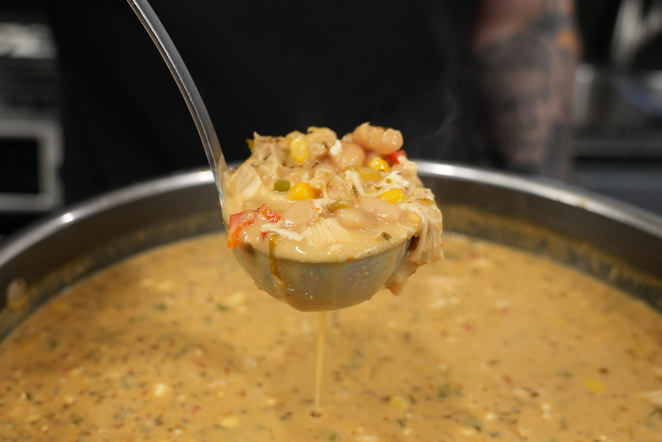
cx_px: 331
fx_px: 846
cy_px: 221
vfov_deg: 29.2
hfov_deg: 42.7
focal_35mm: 46
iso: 640
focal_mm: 31
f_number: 4.5
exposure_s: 1/160
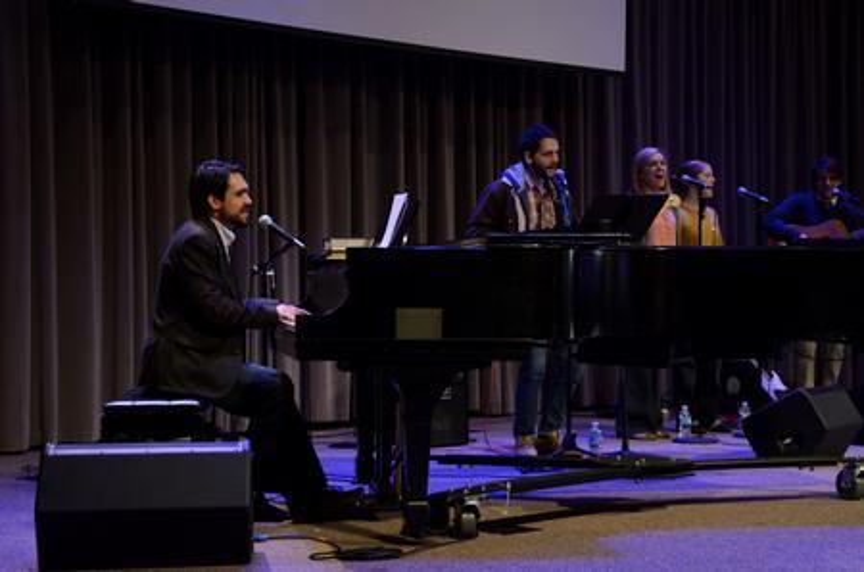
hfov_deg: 32.0
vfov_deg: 21.5
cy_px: 286
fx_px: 1509
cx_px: 432
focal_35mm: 63
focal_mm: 42
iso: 3200
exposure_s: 1/200
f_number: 5.6
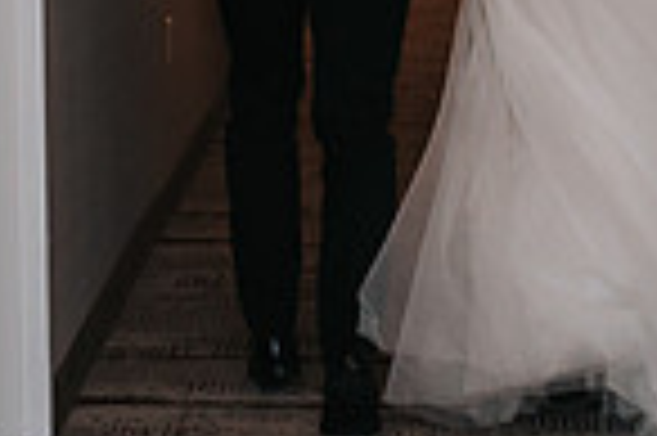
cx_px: 244
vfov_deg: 6.8
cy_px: 157
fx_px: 3664
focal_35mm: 201
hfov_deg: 10.2
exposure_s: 1/200
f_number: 3.2
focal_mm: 35
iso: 800
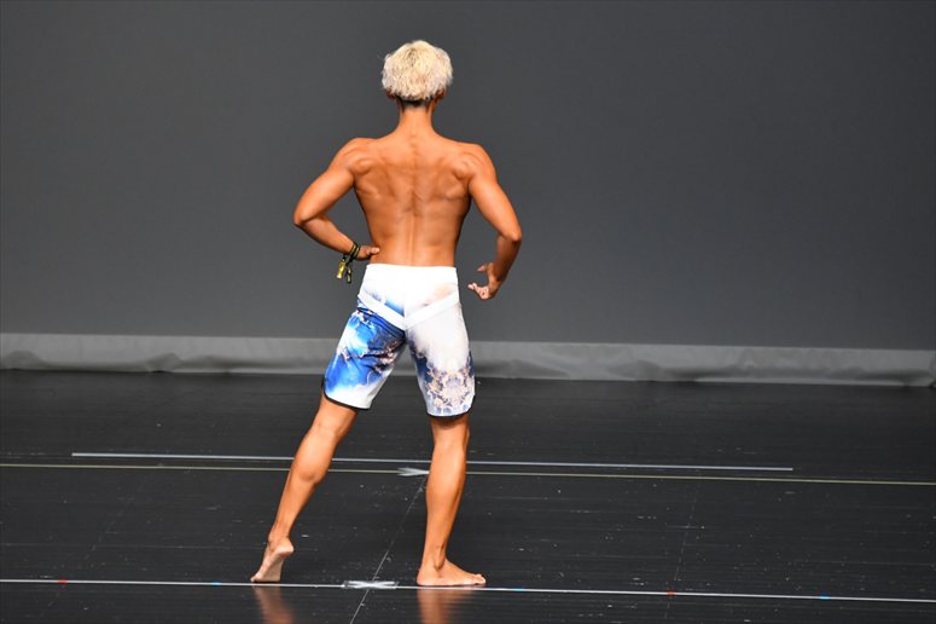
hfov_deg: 6.0
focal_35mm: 345
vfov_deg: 4.0
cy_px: 312
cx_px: 468
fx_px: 8966
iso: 2800
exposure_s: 1/400
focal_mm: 230
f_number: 5.6
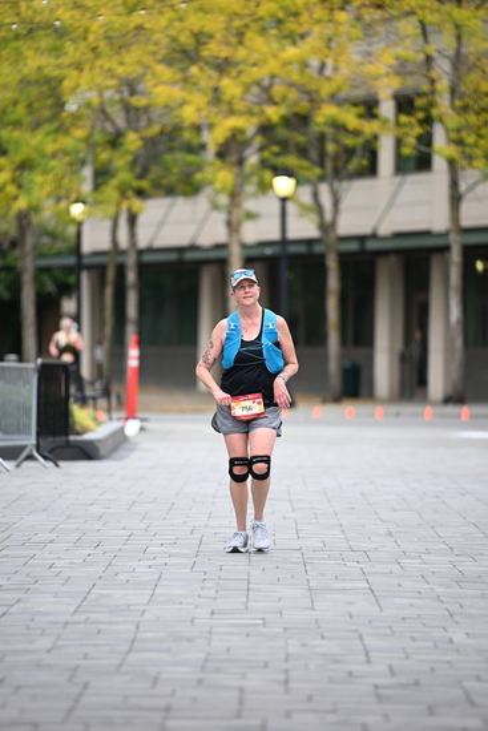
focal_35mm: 200
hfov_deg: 6.9
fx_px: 4064
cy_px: 366
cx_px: 244
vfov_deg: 10.3
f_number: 2.8
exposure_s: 1/1250
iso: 640
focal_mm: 200
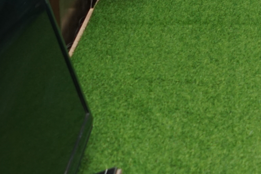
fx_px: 1117
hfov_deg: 13.3
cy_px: -213
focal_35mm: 154
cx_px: 206
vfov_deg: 8.3
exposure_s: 1/60
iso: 640
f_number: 4
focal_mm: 30
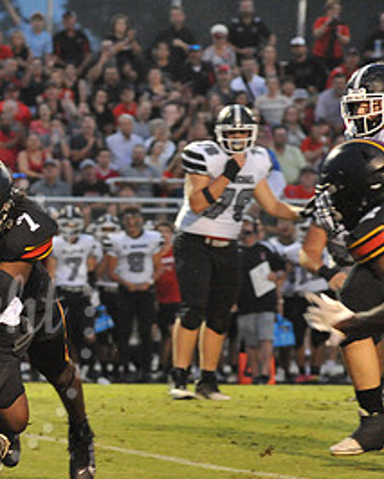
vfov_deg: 4.7
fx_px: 5807
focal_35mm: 409
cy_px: 315
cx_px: -78
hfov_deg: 3.8
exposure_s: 1/200
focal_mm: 200
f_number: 5.6
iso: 6400
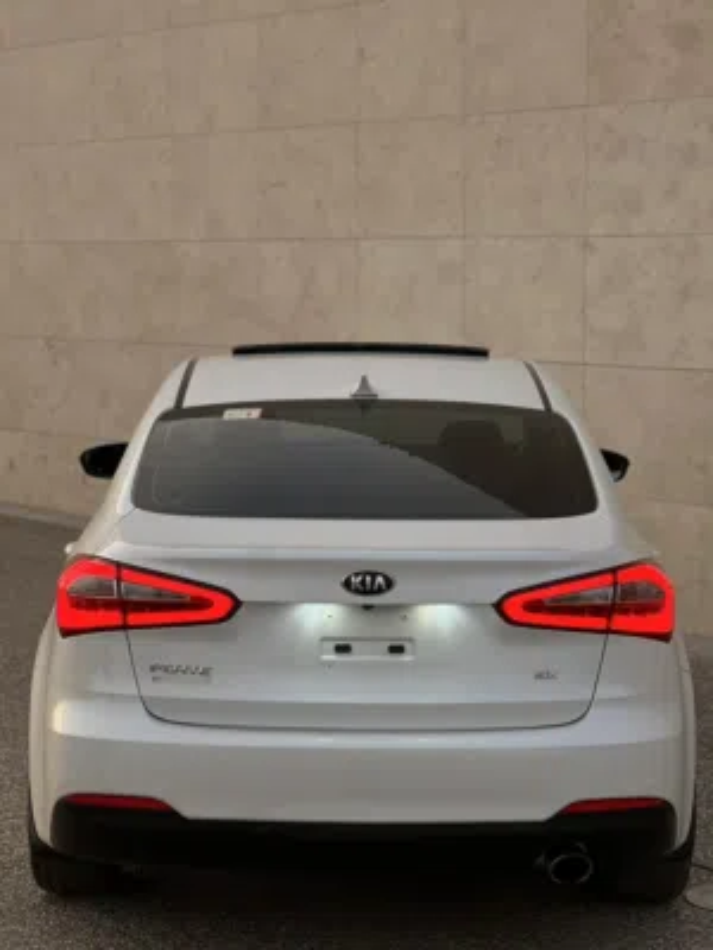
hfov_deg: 19.1
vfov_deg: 25.3
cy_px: 475
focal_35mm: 77
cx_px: 356
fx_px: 2115
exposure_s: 1/121
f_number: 2.8
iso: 64
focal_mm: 9
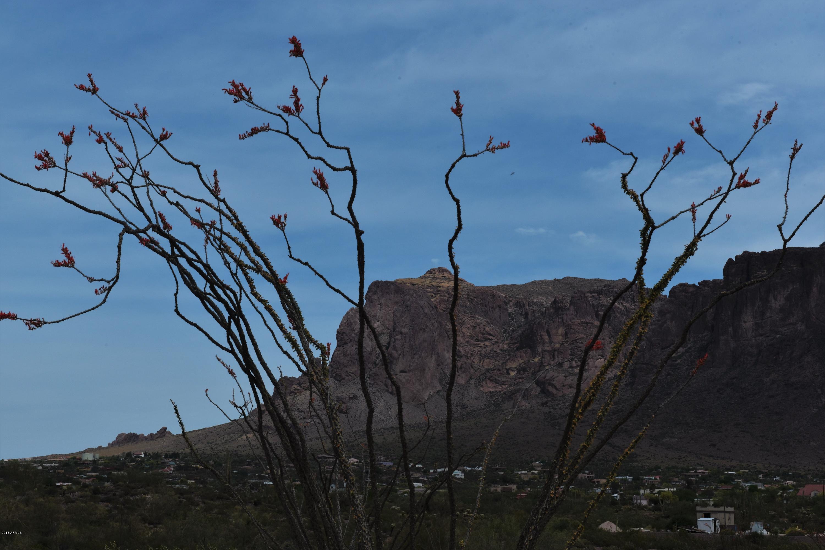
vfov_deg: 20.6
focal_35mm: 66
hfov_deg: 30.5
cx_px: 412
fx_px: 1513
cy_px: 275
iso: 100
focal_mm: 66
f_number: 20
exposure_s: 1/200
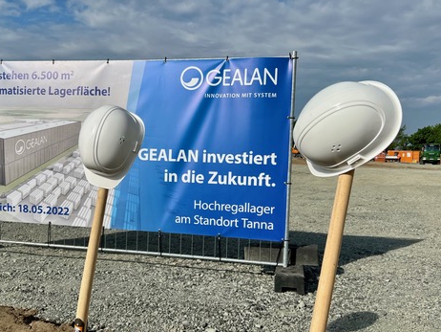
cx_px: 174
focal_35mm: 36
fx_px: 459
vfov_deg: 39.6
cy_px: 186
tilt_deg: -3.6
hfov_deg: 51.0
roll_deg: -1.2
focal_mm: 5.7
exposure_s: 1/8696
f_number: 1.5
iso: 50
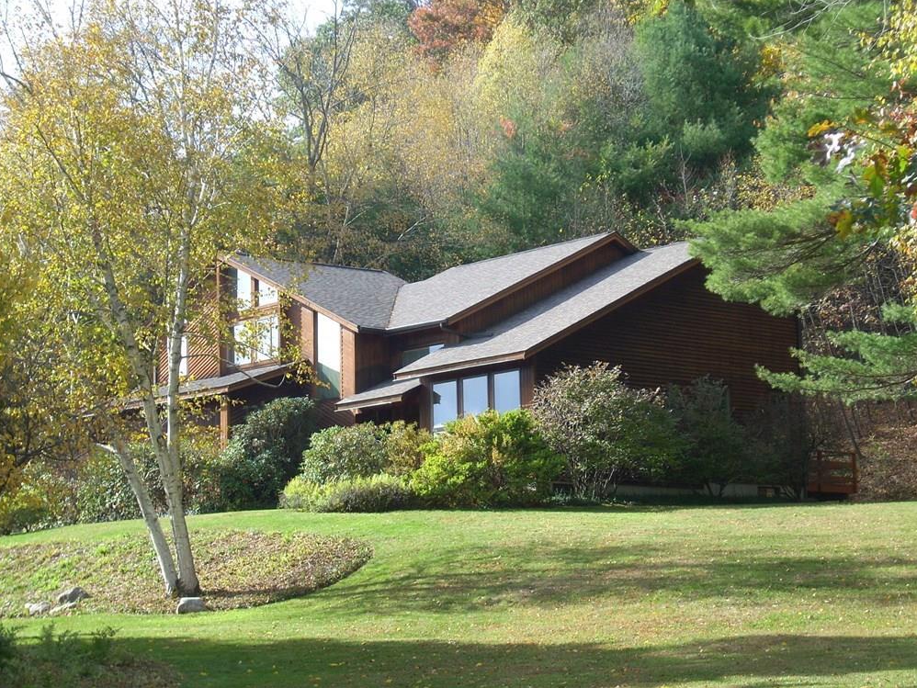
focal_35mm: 79
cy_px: 336
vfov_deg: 18.7
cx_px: 463
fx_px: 2093
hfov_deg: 24.7
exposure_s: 1/149
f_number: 4.2
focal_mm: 12.8
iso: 64
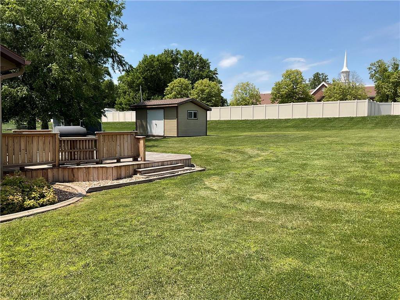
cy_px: 150
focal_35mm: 29
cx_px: 200
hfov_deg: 61.7
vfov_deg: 48.2
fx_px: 335
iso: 16
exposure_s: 1/1675
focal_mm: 3
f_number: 1.8
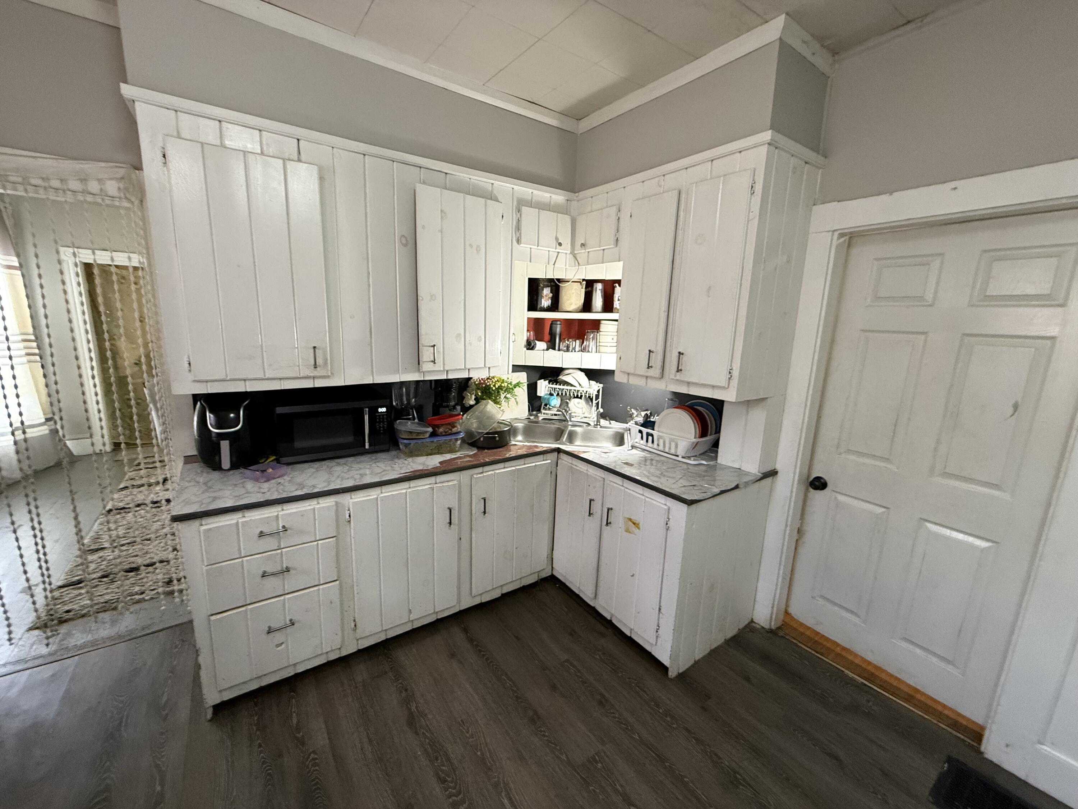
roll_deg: -1.2
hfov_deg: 102.1
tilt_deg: -10.9
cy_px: 404
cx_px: 539
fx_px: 436
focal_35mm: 14
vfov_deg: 85.7
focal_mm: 2.22
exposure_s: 1/60
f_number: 2.2
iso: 320
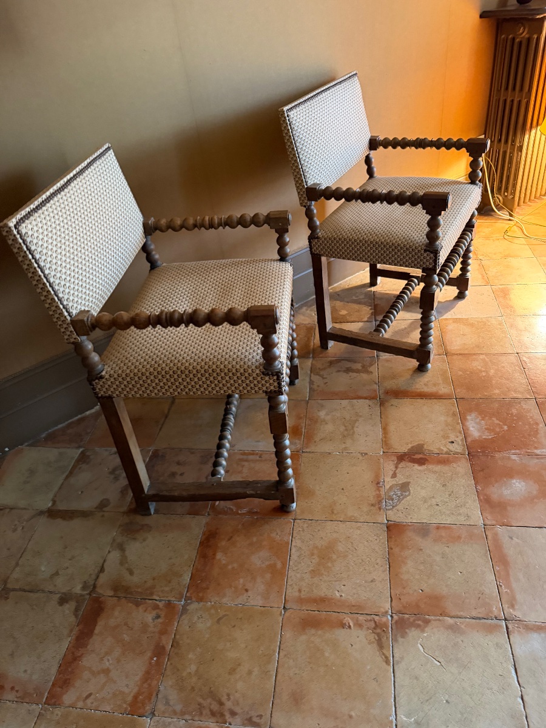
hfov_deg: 56.8
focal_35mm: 24
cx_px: 273
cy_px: 364
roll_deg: +10.1
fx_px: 505
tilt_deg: -34.5
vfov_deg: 71.6
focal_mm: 6.76
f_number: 1.78
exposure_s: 1/33
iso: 800
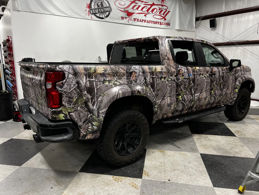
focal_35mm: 26
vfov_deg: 53.1
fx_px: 195
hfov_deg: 67.3
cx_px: 130
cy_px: 98
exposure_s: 1/60
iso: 64
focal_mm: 5.7
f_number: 1.5
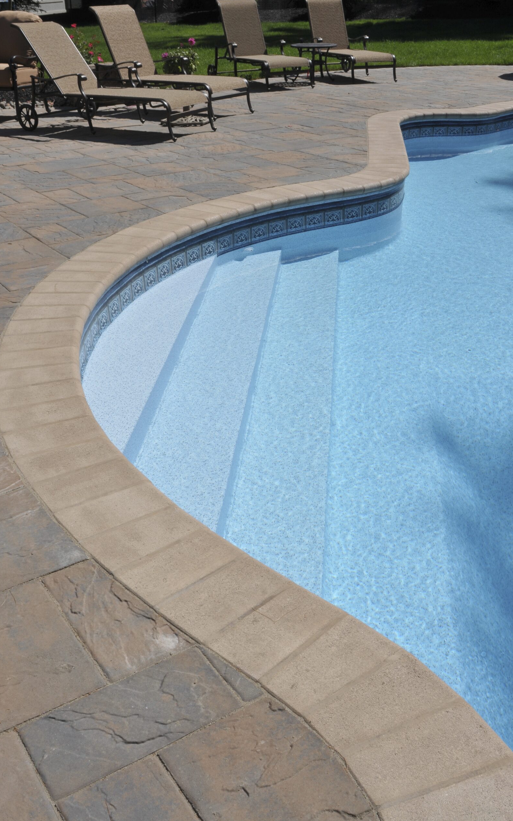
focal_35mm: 37
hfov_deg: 34.4
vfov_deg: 52.7
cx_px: 257
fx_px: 828
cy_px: 408
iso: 200
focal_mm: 24
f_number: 18
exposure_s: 1/200
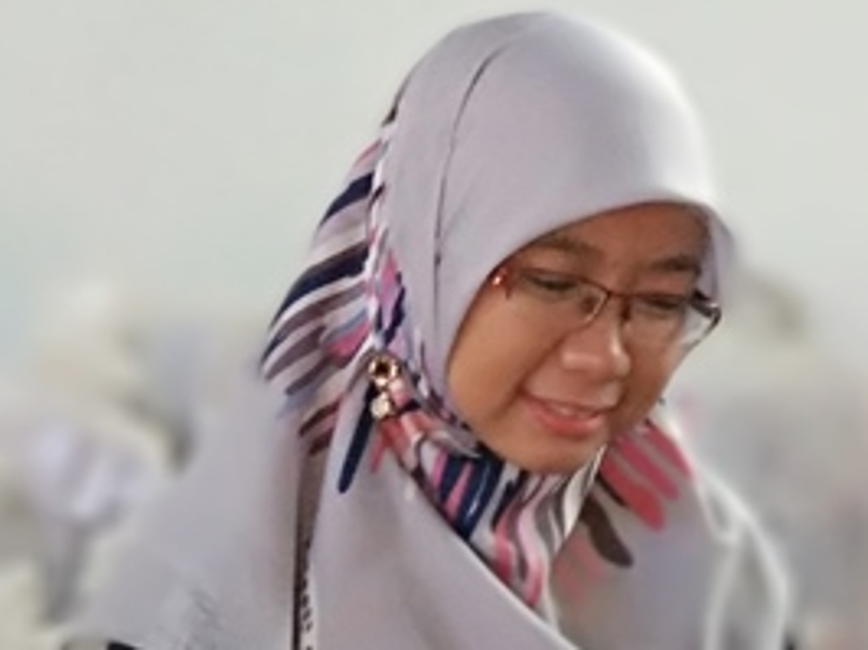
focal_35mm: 141
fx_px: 3532
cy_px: 441
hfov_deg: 13.9
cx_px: 708
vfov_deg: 10.5
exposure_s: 1/33
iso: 1250
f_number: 2.6
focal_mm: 5.99
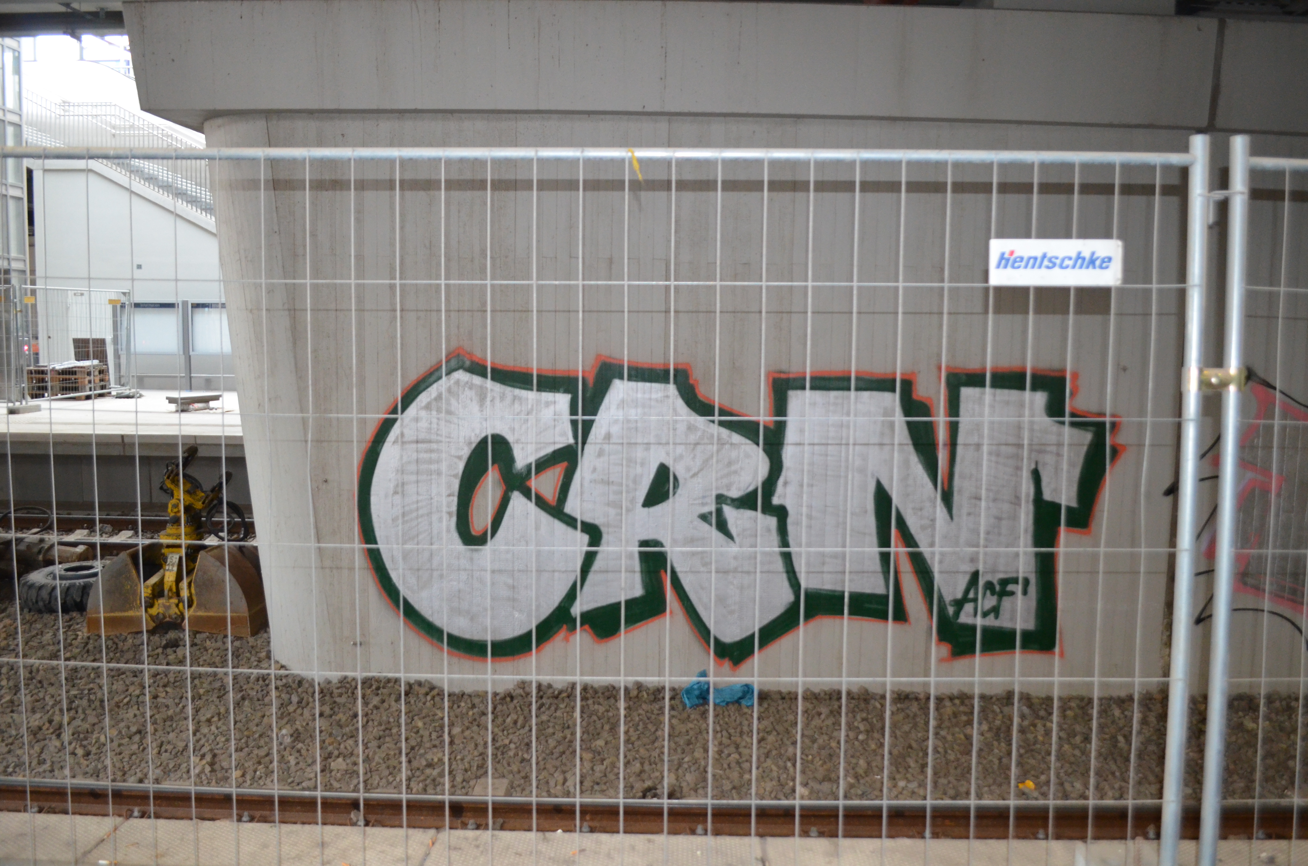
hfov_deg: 62.0
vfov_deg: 43.4
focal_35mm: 30
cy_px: 433
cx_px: 654
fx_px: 1088
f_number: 3.8
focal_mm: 20
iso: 2000
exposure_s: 1/60
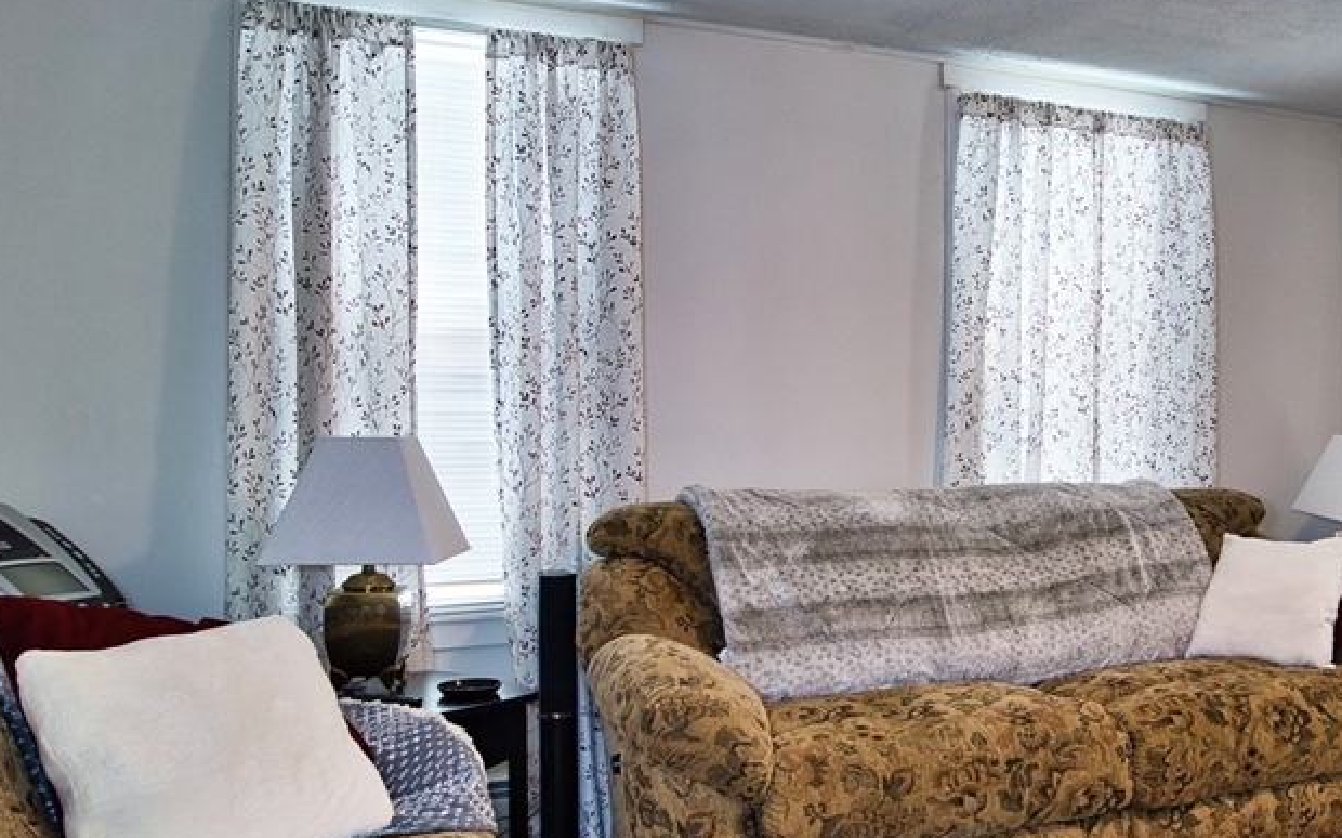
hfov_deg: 52.9
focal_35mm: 35
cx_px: 1005
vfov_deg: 36.2
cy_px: 435
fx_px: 1280
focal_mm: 10
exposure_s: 1/80
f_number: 1.7
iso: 100
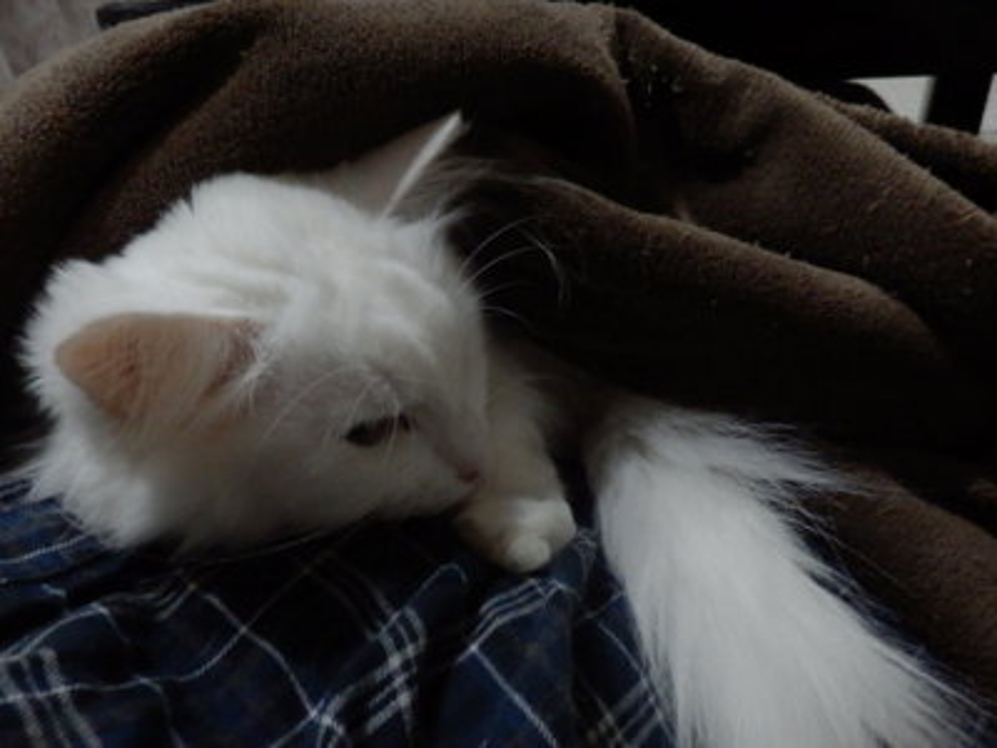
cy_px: 374
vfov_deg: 54.9
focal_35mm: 25
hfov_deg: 69.4
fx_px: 720
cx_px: 498
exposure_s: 1/30
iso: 1250
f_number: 3
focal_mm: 4.5
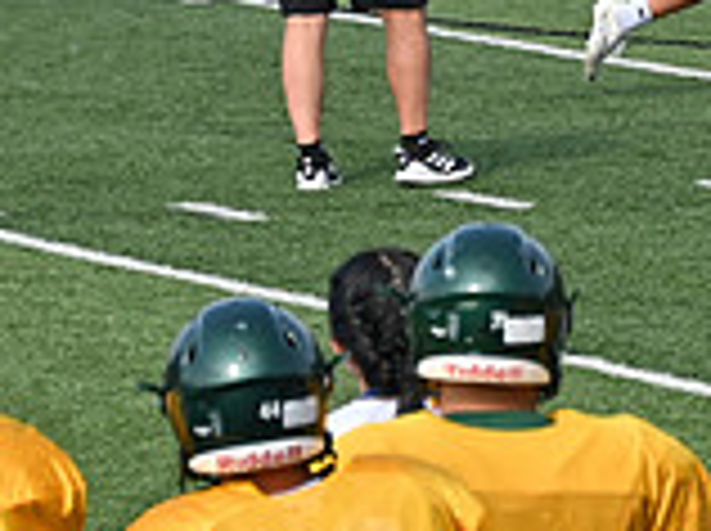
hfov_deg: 3.2
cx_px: 1089
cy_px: -151
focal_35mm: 615
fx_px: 12613
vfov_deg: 2.4
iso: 160
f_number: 5.6
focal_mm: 116
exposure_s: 1/800
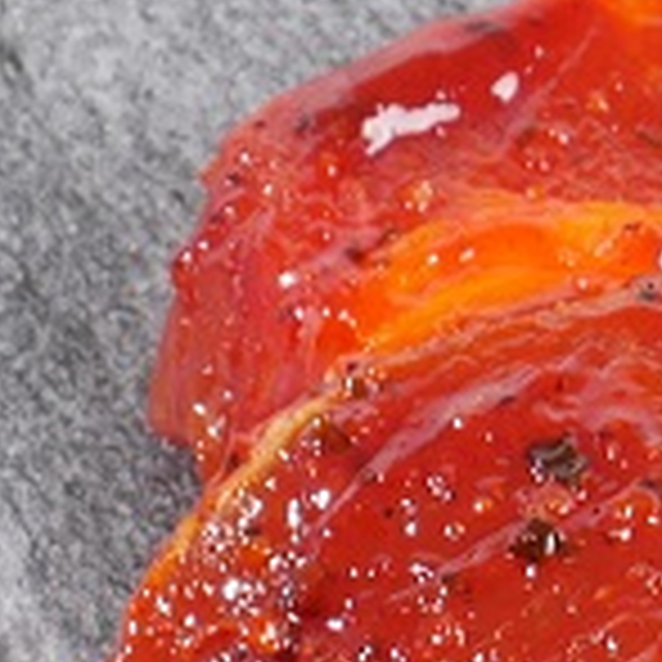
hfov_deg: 2.7
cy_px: 1009
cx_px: 1193
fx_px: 14020
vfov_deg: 2.7
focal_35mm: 648
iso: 200
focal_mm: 47
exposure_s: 1/125
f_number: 9
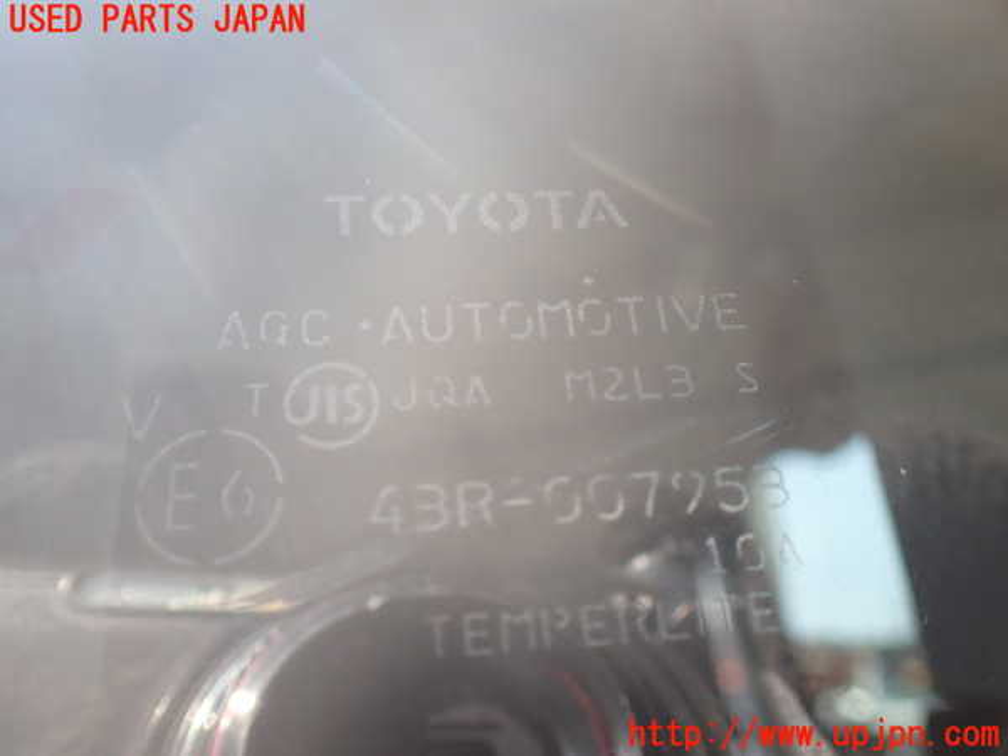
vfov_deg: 46.8
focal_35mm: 30
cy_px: 378
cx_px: 504
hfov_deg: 60.0
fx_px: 874
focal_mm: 5.4
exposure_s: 1/125
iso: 160
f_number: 2.3
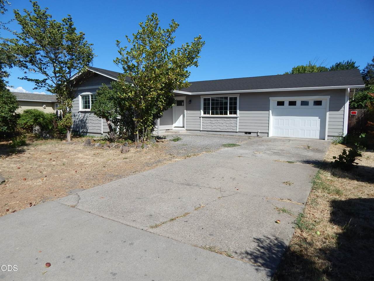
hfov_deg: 76.4
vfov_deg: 61.1
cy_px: 140
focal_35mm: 22
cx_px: 187
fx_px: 238
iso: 125
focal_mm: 4
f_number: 6
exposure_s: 1/800
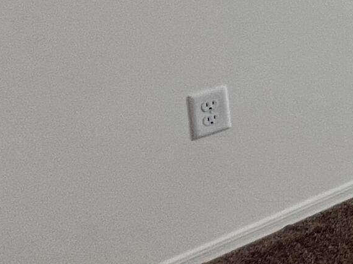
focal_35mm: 68
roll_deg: +1.2
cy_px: -166
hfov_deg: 15.4
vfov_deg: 18.4
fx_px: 693
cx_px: 841
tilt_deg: -6.5
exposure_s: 1/120
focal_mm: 1.57
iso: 50
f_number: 1.8
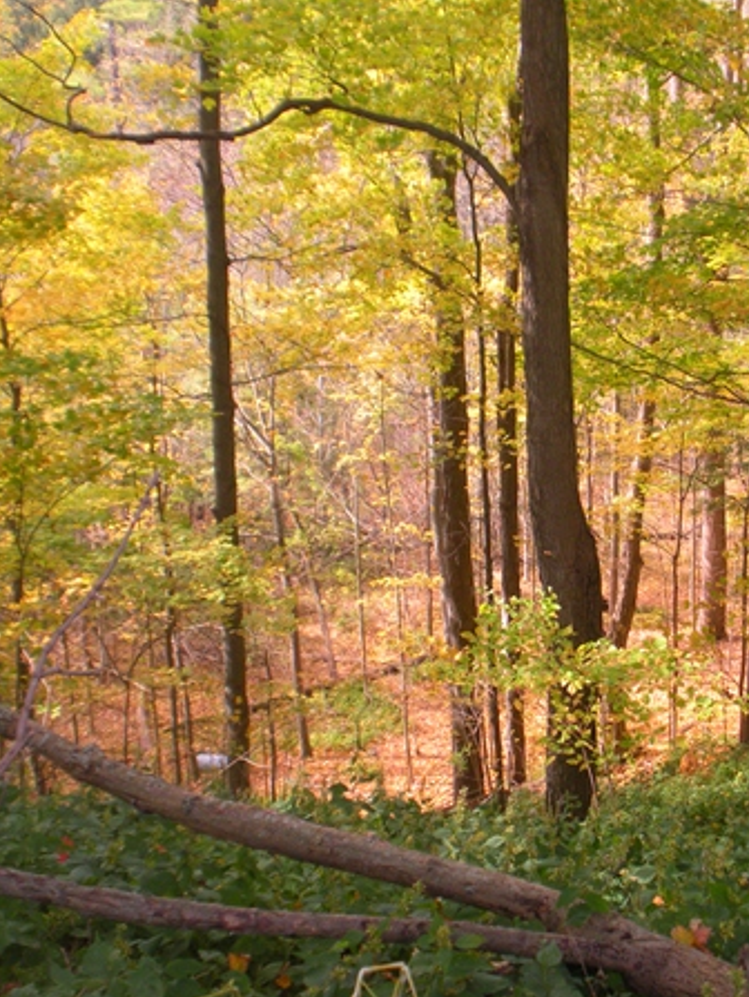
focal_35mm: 59
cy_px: 500
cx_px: 568
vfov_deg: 32.7
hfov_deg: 24.6
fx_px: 1700
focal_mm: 7.7
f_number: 4
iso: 142
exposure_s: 1/117
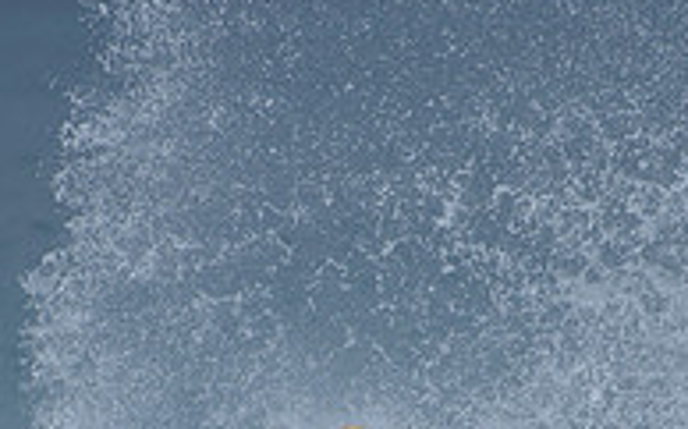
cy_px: 551
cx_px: 340
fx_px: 28615
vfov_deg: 0.9
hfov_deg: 1.4
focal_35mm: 1527
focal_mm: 500
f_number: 5.6
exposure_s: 1/2000
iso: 200
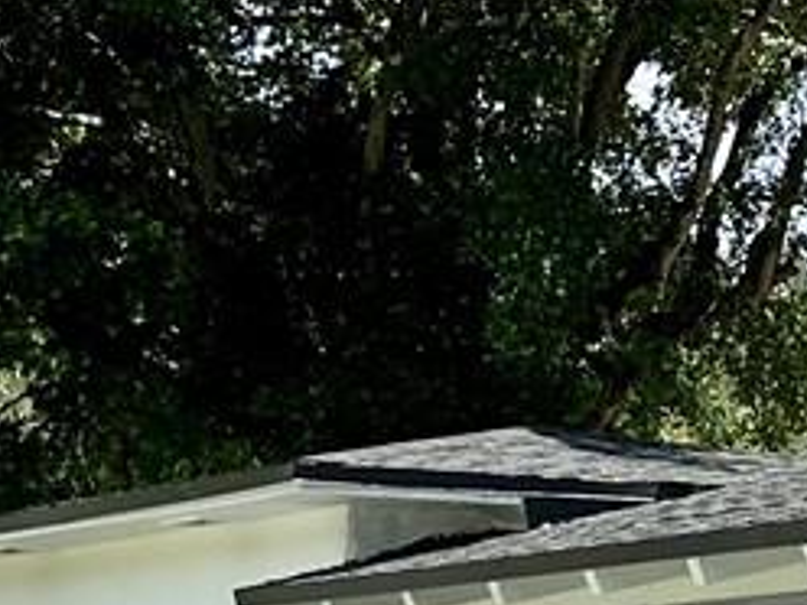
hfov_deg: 12.5
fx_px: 3614
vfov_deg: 9.5
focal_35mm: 155
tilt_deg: +2.4
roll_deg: -0.2
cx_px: 934
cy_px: 664
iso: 80
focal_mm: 6.86
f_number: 1.78
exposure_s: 1/3155
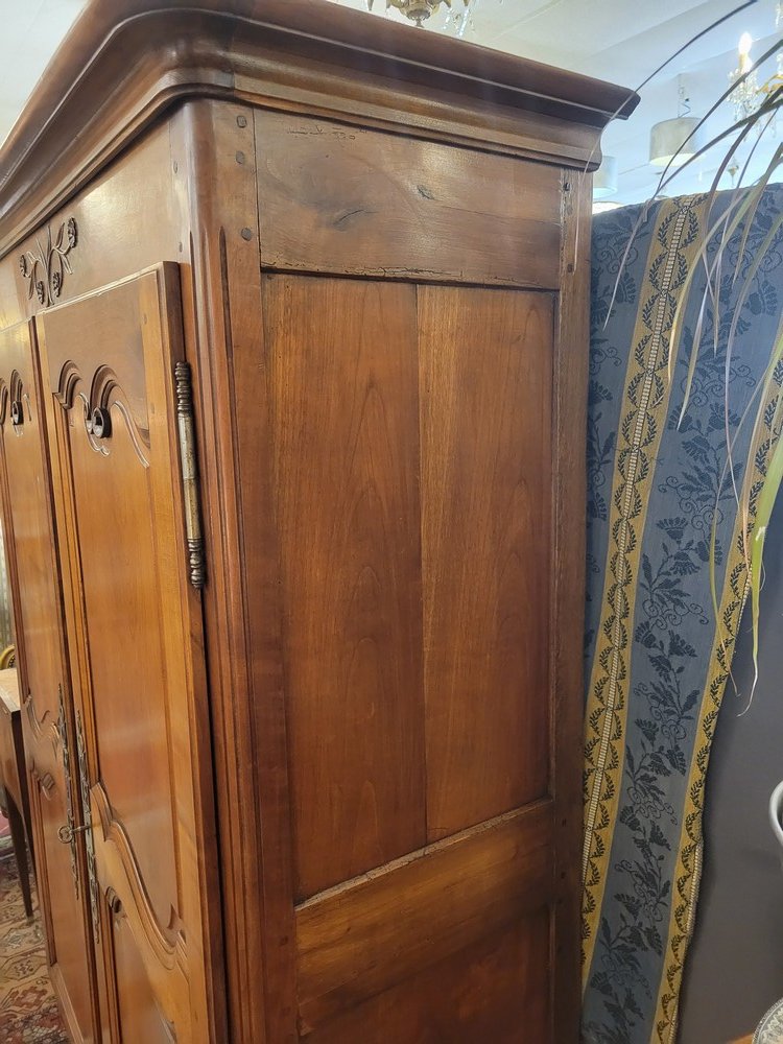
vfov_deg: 67.3
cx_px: 392
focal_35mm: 26
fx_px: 784
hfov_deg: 53.1
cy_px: 522
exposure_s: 1/50
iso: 800
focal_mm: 5.4
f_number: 1.8
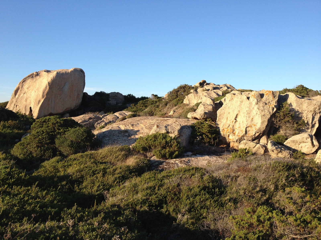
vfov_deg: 40.7
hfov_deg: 52.6
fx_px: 325
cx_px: 160
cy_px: 120
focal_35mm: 35
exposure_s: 1/708
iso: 64
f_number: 2.4
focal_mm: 4.28
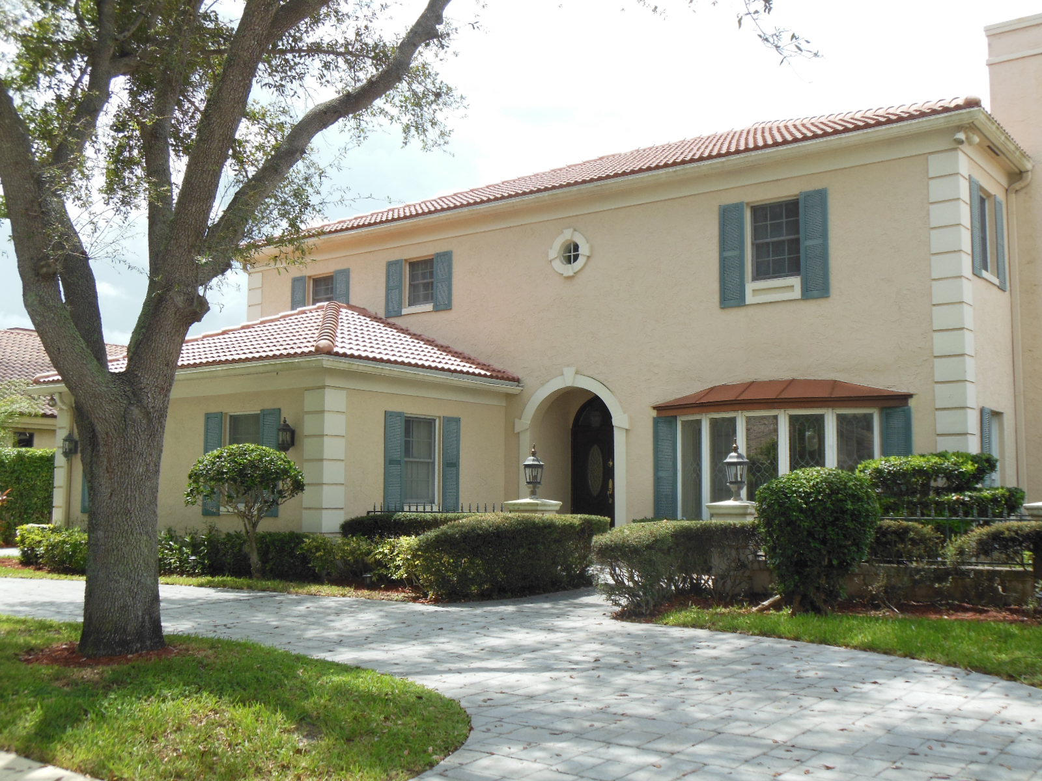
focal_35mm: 38
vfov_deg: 37.7
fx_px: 1144
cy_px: 390
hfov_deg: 49.0
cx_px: 521
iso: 125
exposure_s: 1/800
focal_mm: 6.8
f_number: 7.2
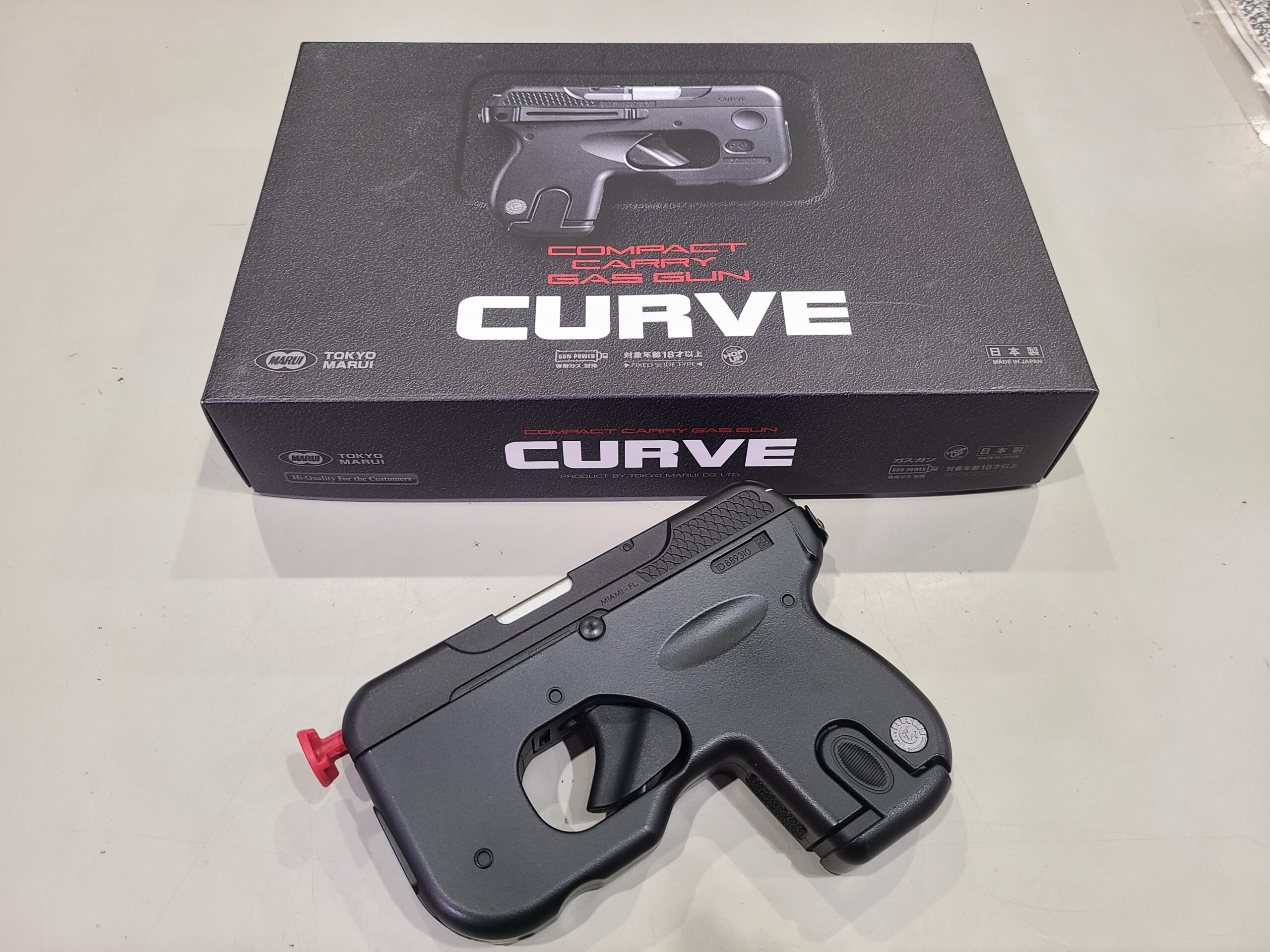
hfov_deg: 67.3
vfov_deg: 53.1
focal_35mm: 26
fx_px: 954
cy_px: 476
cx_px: 635
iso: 125
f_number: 1.8
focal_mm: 5.4
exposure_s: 1/50
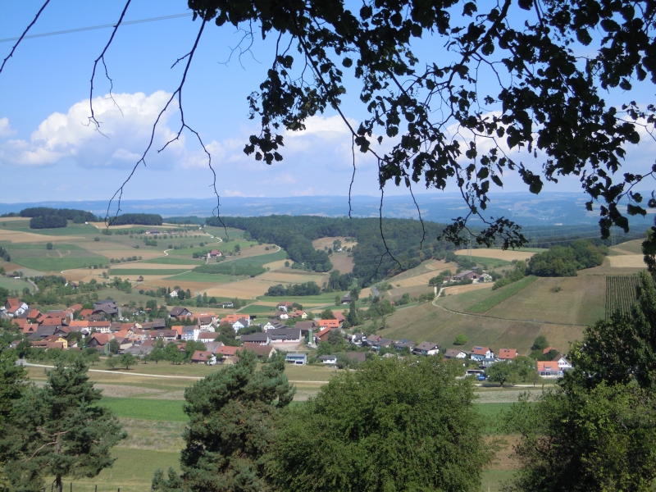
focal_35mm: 41
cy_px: 246
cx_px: 328
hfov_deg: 45.8
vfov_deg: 35.1
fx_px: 777
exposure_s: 1/200
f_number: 9.1
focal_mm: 7.3
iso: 100
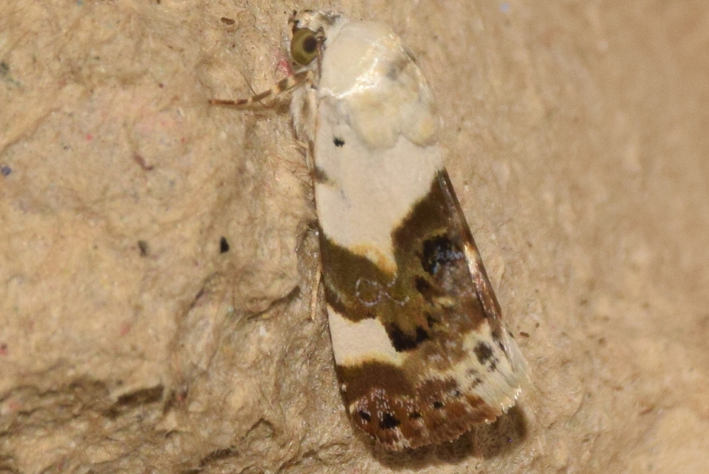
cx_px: 354
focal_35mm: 210
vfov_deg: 6.6
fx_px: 4140
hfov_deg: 9.8
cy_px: 237
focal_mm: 140
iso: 500
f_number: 14
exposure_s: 1/160
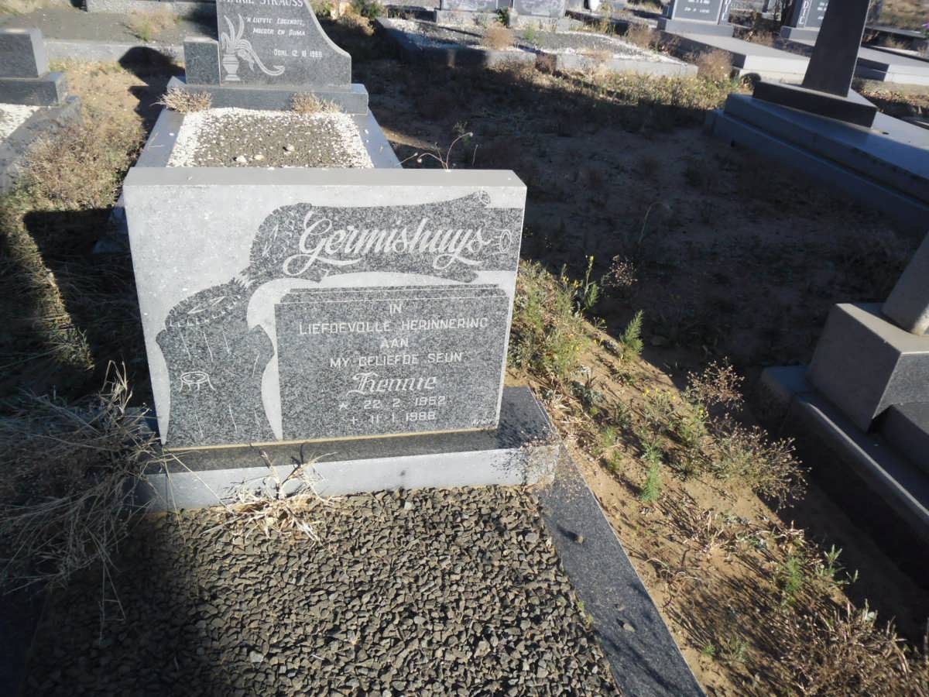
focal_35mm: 27
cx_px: 464
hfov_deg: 65.3
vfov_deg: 51.4
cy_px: 348
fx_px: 725
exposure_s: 1/635
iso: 80
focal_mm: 4.9
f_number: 3.5
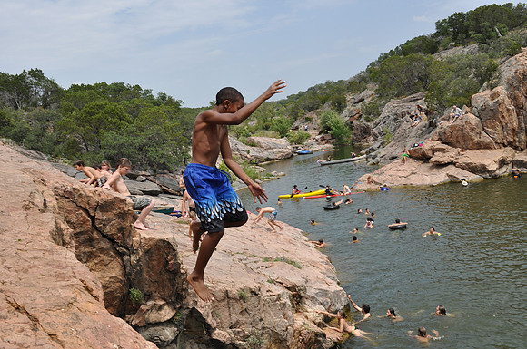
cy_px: 174
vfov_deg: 36.8
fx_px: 526
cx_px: 264
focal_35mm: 36
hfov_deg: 53.2
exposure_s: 1/640
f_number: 8
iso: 200
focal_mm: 24
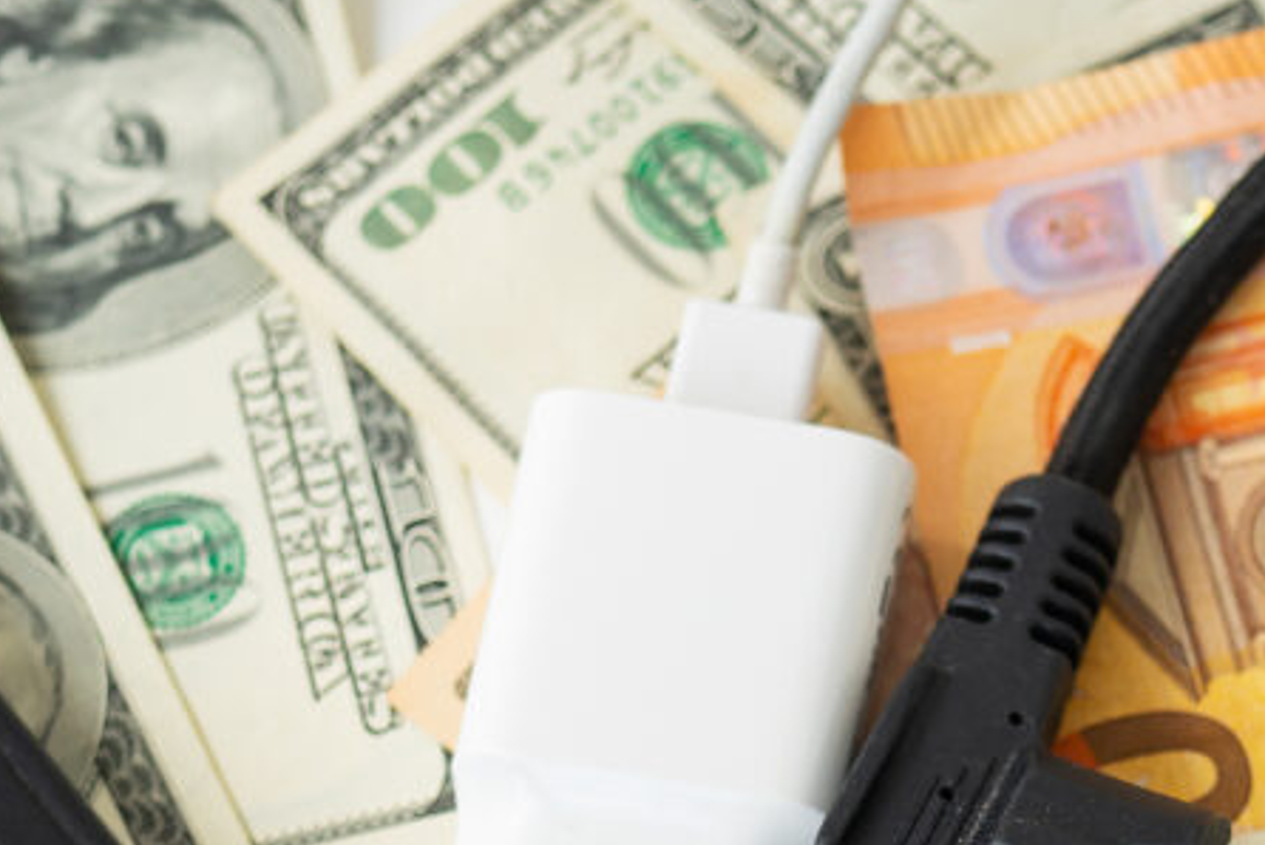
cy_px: 1121
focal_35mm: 140
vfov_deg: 9.6
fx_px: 4922
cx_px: 868
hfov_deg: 14.6
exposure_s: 1/100
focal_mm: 35
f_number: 3.2
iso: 250
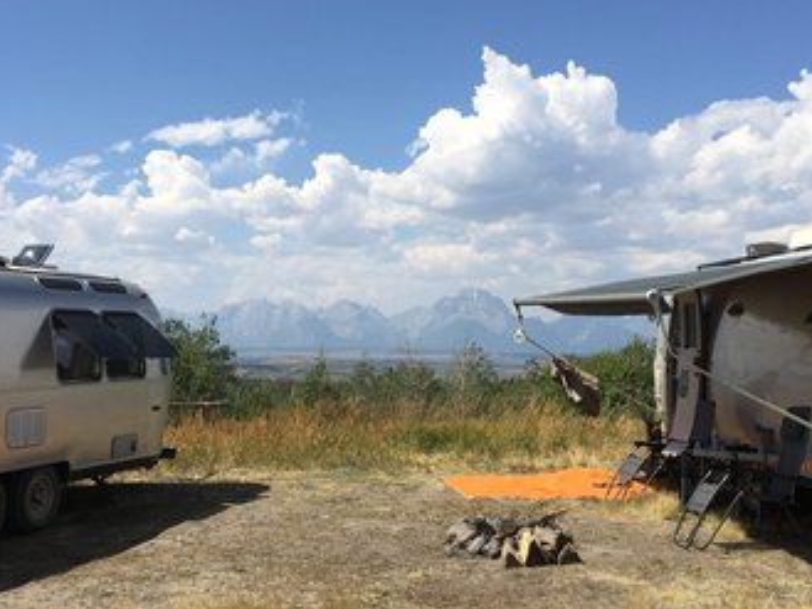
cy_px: 316
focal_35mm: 47
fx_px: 1103
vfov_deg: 30.9
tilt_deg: +2.4
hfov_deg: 40.4
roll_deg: -1.4
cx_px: 411
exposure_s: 1/3049
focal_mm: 4.15
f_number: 2.2
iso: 32
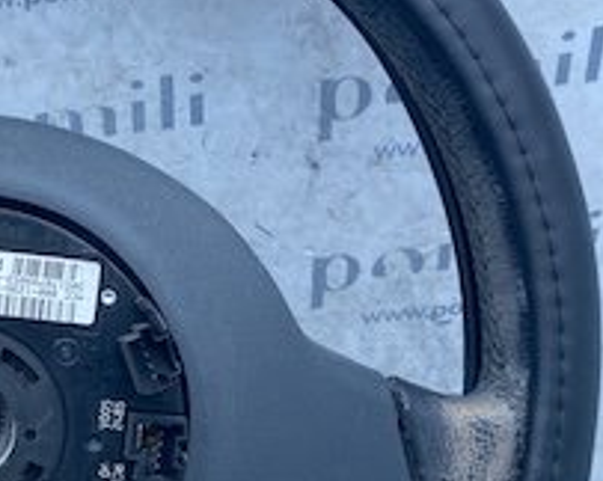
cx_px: -53
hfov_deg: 22.6
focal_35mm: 80
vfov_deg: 18.9
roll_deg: -3.7
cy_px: 416
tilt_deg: -42.7
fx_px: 1426
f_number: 1.8
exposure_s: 1/546
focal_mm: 4.25
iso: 32
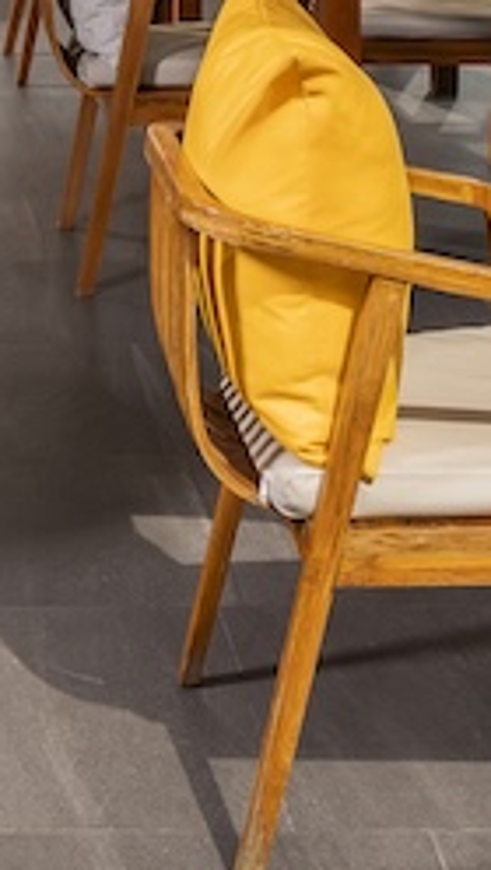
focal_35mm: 81
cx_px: -67
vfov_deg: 22.8
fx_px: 1870
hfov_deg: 14.6
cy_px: -312
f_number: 13
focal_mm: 16
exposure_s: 1/200
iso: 250
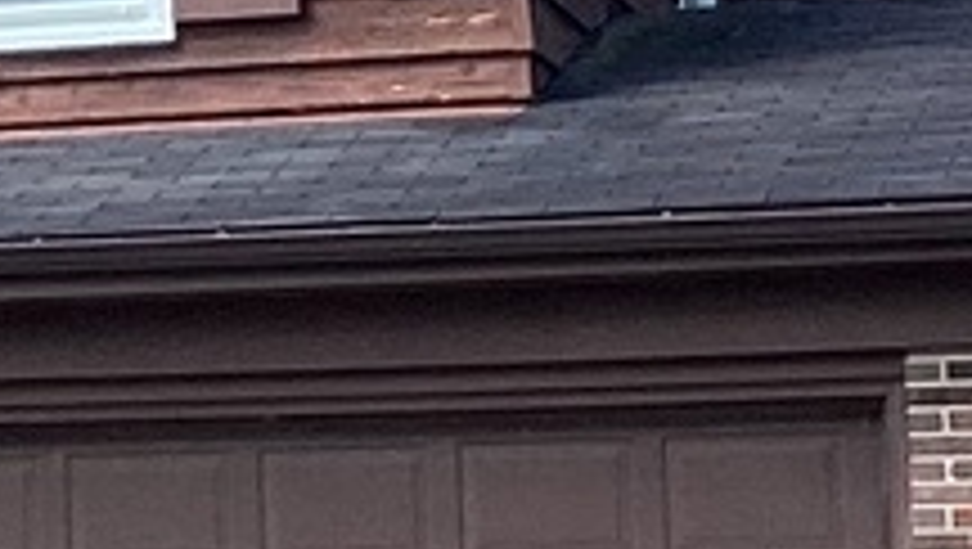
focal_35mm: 225
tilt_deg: +6.7
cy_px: 126
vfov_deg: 5.4
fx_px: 5805
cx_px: -1008
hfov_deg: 9.0
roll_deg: +1.7
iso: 25
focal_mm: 3.3
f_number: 2.4
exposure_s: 1/668
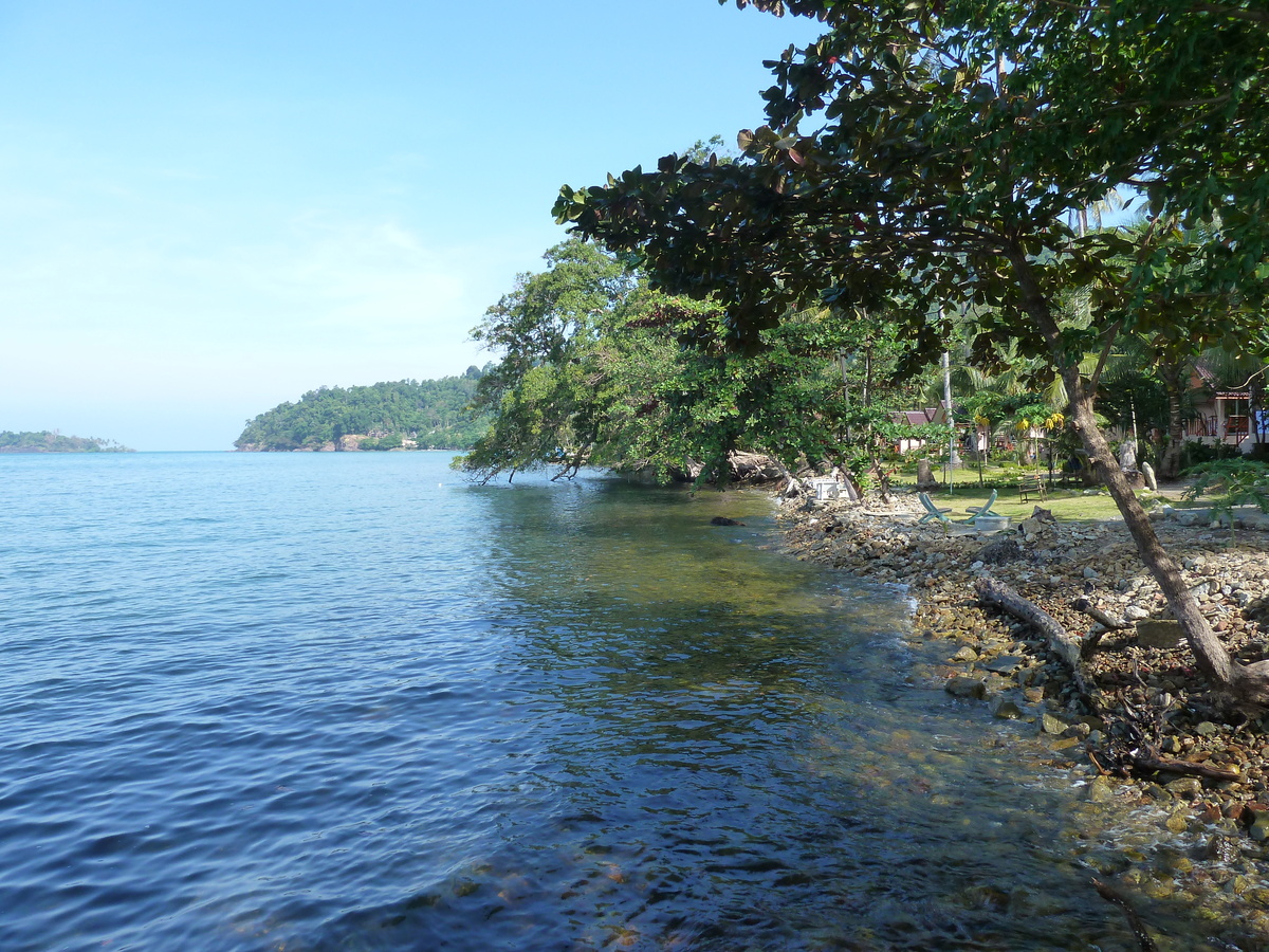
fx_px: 916
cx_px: 634
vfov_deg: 54.9
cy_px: 476
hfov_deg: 69.4
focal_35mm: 25
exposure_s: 1/250
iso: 125
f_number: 4
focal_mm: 4.1
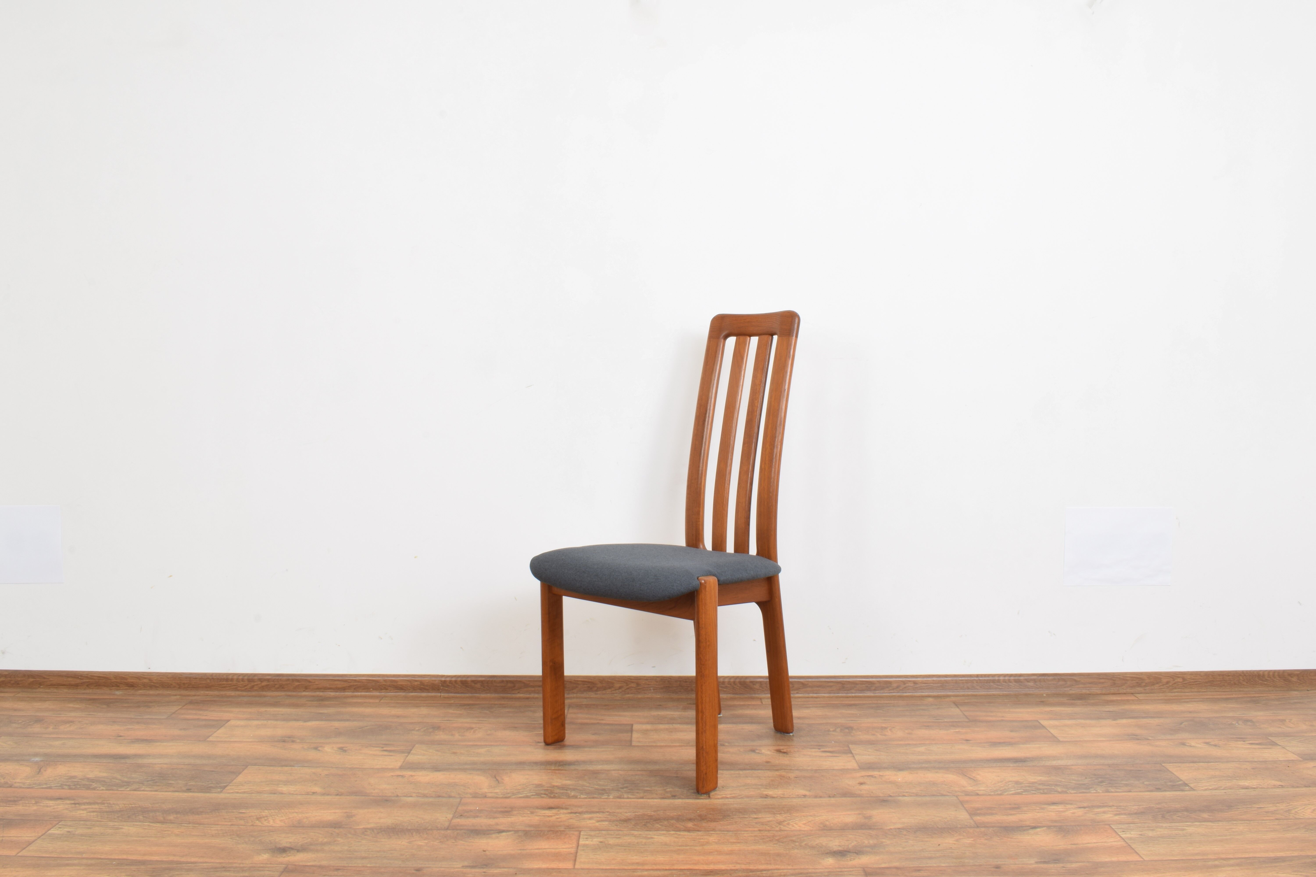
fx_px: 1097
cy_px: 438
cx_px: 658
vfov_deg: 43.6
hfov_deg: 61.9
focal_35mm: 30
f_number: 25
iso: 100
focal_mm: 20
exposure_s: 4
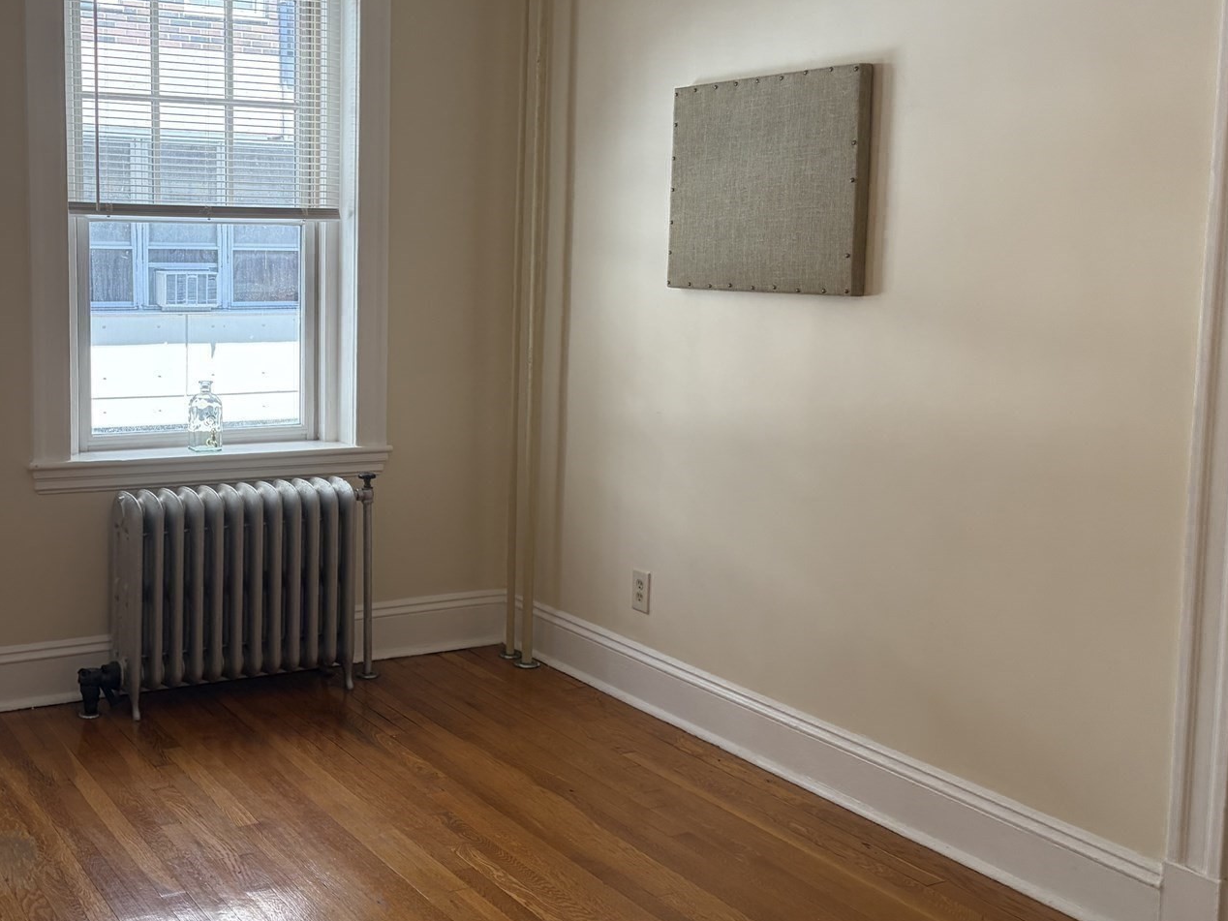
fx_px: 1490
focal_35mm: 42
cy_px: 393
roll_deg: -0.2
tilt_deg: -6.0
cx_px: 354
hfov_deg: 43.8
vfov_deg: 34.3
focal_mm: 5.96
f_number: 1.6
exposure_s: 1/207
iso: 80
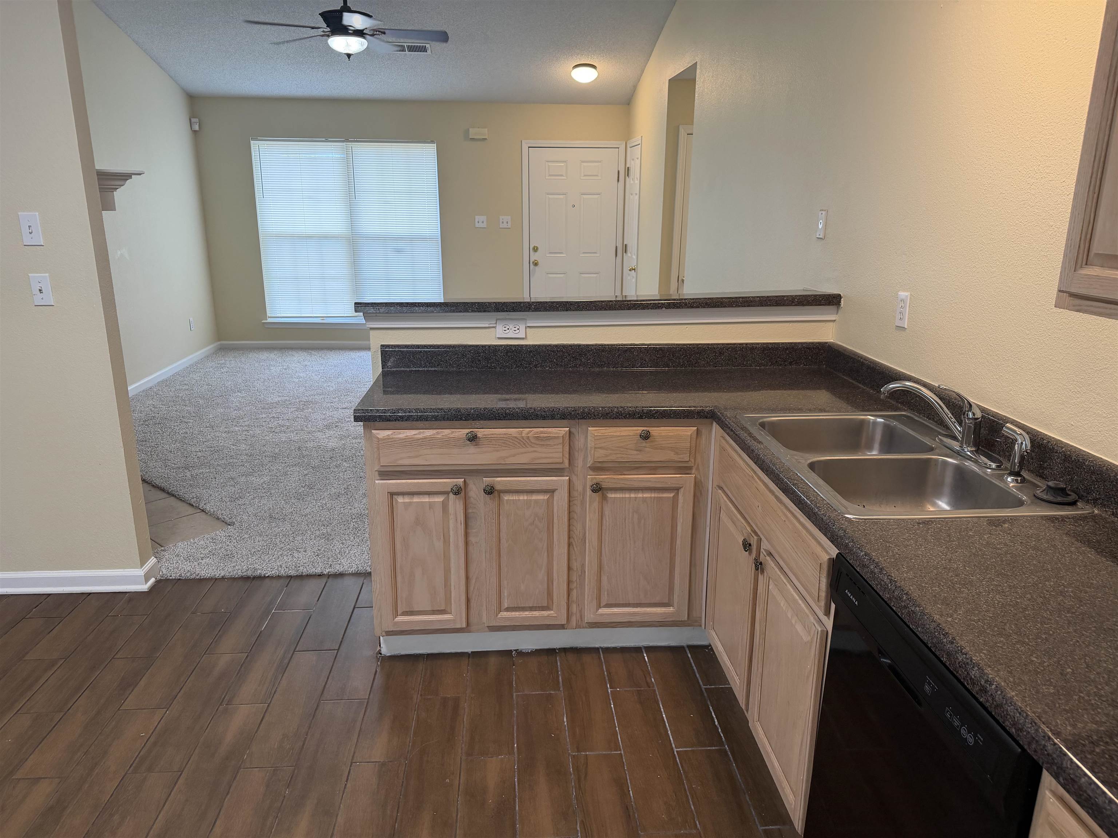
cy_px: 419
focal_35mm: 24
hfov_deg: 71.6
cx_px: 559
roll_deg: +0.3
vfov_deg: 56.8
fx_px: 775
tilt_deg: -15.7
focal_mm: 6.76
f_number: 1.78
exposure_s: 1/120
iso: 200
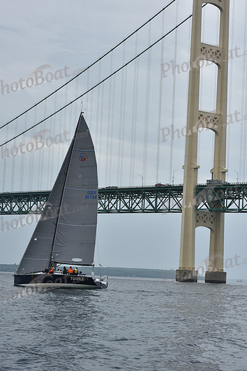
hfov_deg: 14.6
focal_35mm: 94
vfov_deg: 21.7
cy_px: 170
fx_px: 967
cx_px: 125
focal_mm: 86
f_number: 9
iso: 250
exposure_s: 1/800
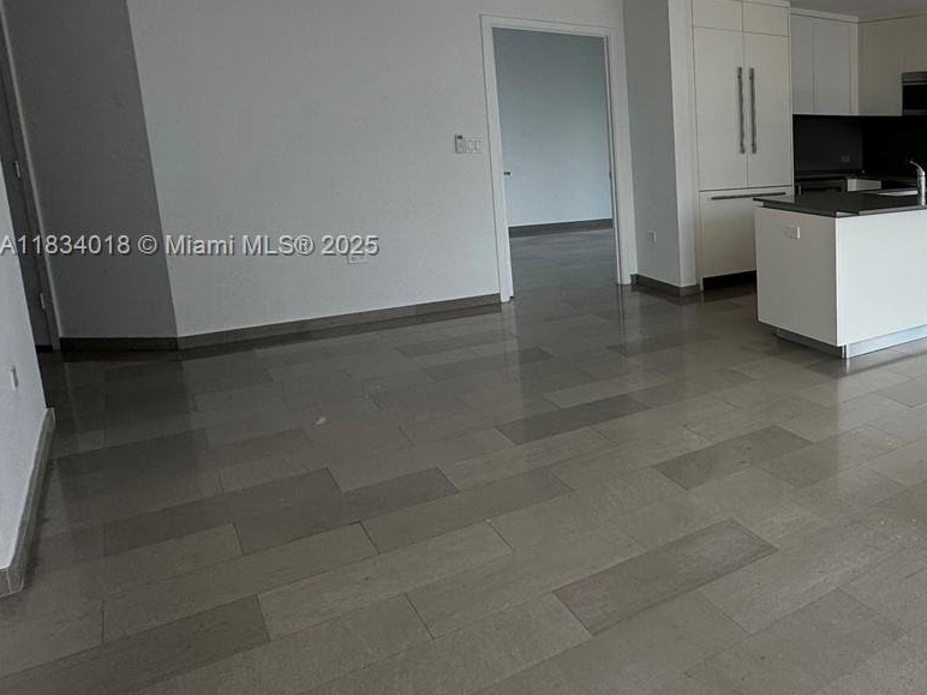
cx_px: 955
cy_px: 247
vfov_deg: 47.6
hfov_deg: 48.8
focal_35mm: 29
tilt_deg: -9.7
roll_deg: +0.1
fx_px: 777
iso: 40
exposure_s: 1/277
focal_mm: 2.22
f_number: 2.2
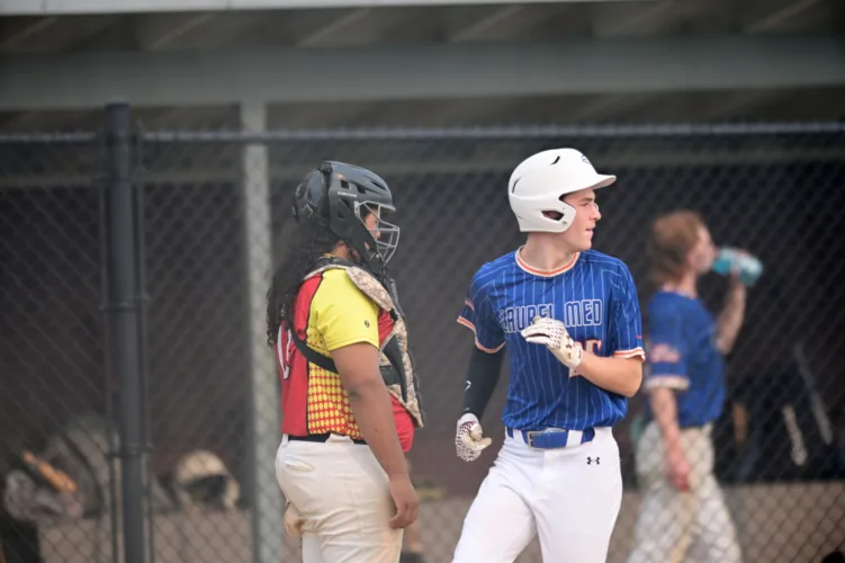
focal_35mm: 400
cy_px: 282
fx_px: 9384
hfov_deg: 5.2
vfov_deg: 3.4
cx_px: 422
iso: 400
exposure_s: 1/2000
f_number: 4
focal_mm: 400
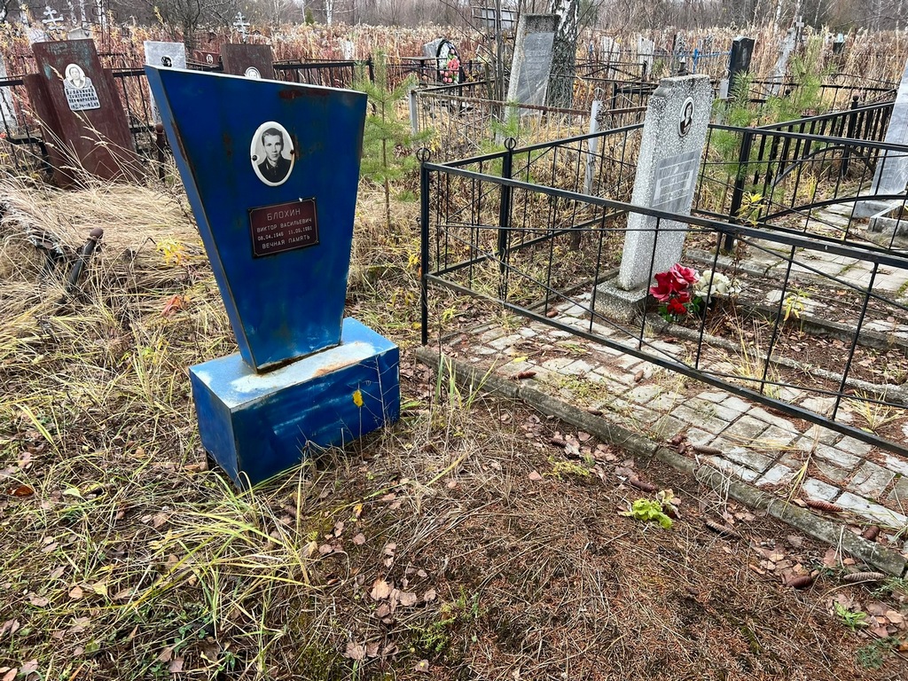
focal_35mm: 26
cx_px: 454
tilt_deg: -22.0
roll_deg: +1.0
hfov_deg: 67.3
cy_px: 340
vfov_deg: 53.1
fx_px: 682
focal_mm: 5.7
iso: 50
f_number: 1.5
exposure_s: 1/121
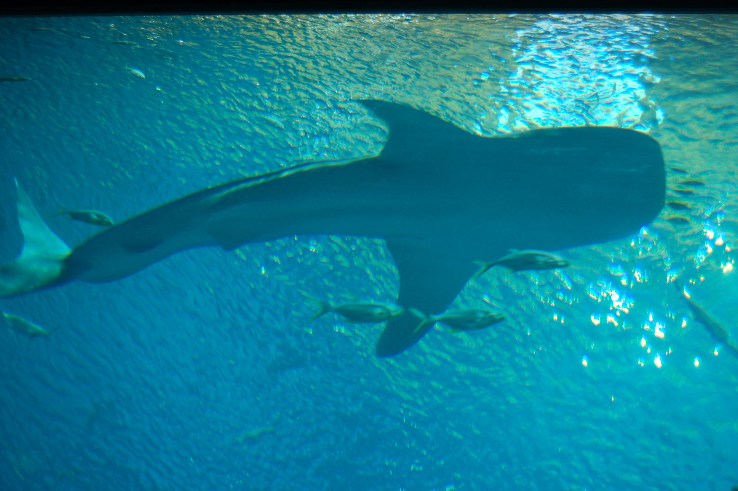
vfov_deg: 29.8
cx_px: 369
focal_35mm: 45
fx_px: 922
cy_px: 246
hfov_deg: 43.6
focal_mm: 30
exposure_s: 1/20
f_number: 4.2
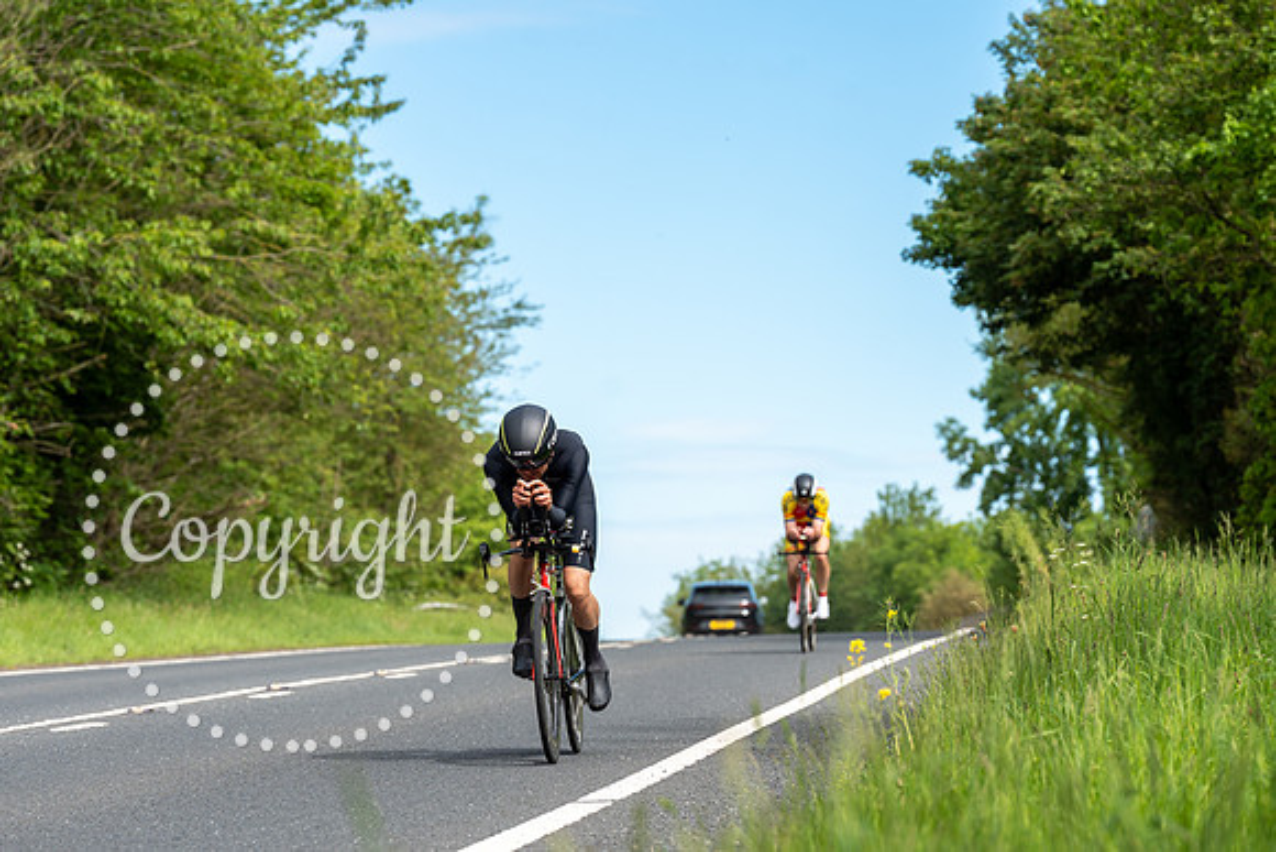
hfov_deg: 15.1
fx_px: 4821
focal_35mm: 136
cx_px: 638
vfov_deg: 10.1
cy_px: 426
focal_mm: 136
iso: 125
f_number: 5
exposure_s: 1/1000
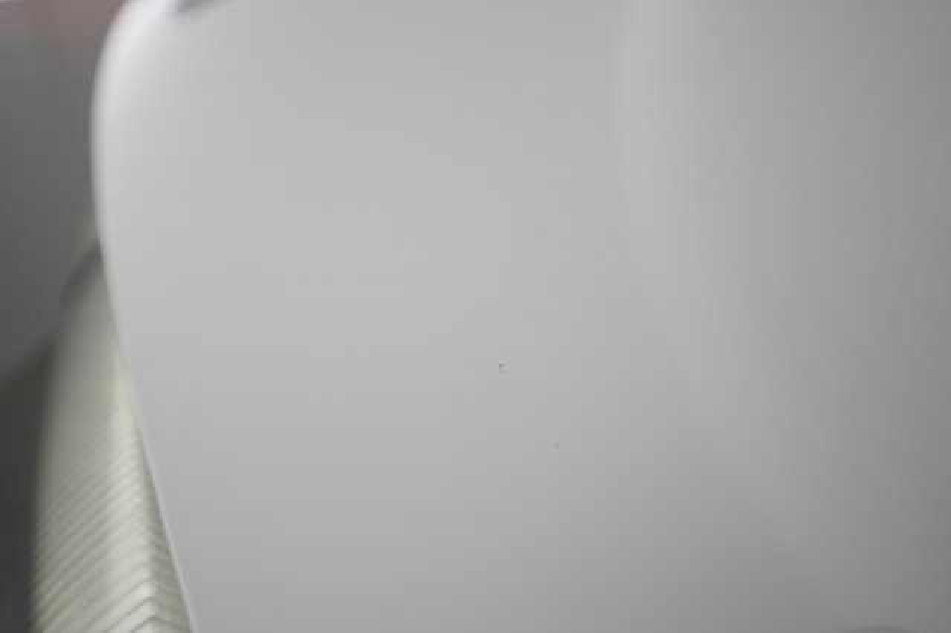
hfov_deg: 65.5
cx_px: 476
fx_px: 739
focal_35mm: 28
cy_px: 316
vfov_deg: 46.4
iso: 1250
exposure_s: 1/100
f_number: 5.6
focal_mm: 28
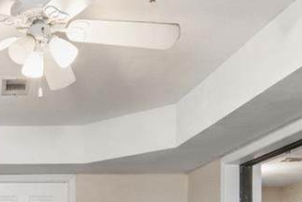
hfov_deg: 33.0
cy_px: 268
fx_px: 445
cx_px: -27
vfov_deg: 22.6
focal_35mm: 53
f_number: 7.1
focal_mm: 17
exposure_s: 1/2.5
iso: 200
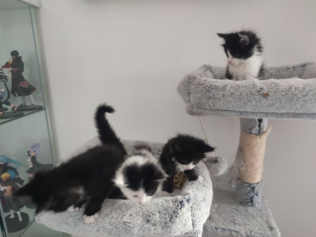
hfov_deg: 69.4
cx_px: 158
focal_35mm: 25
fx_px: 228
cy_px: 118
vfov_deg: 54.9
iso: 1243
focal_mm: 6.04
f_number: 1.9
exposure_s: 1/20
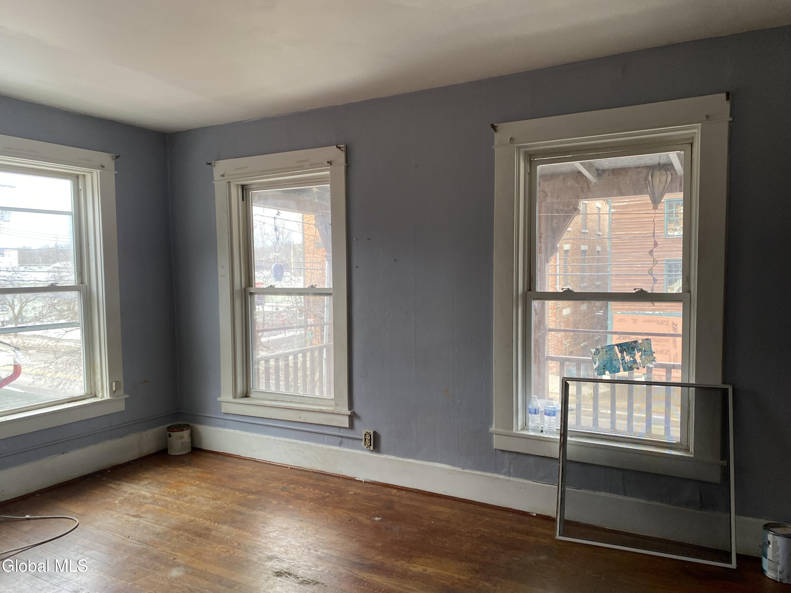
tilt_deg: -2.2
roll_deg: +2.5
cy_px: 296
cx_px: 396
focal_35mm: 26
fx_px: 594
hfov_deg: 67.3
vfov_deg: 53.1
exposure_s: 1/121
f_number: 1.8
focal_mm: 4.25
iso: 100
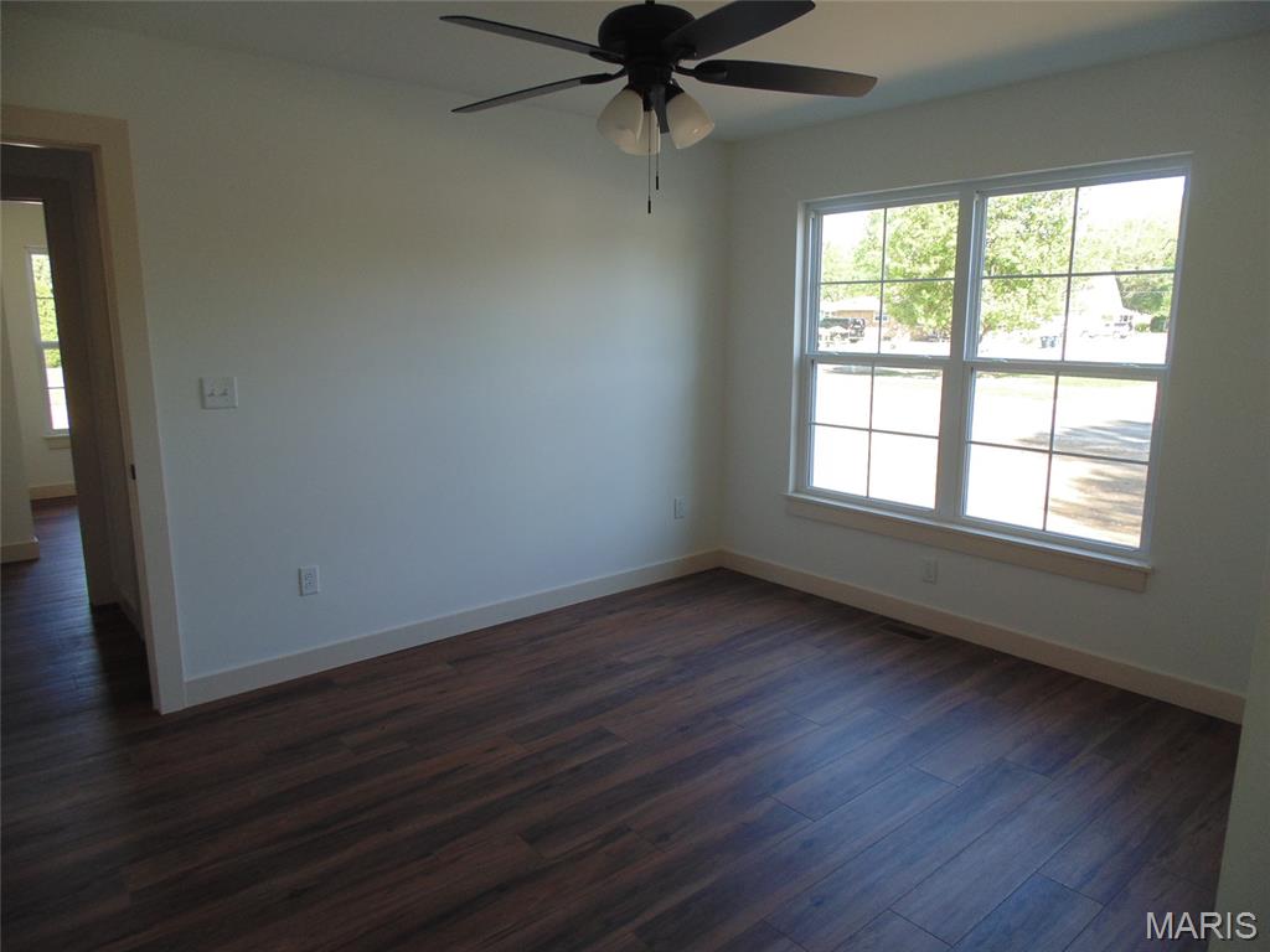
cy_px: 476
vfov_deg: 61.1
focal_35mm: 22
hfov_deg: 76.4
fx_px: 807
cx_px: 635
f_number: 3.1
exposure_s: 1/50
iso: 80
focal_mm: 4
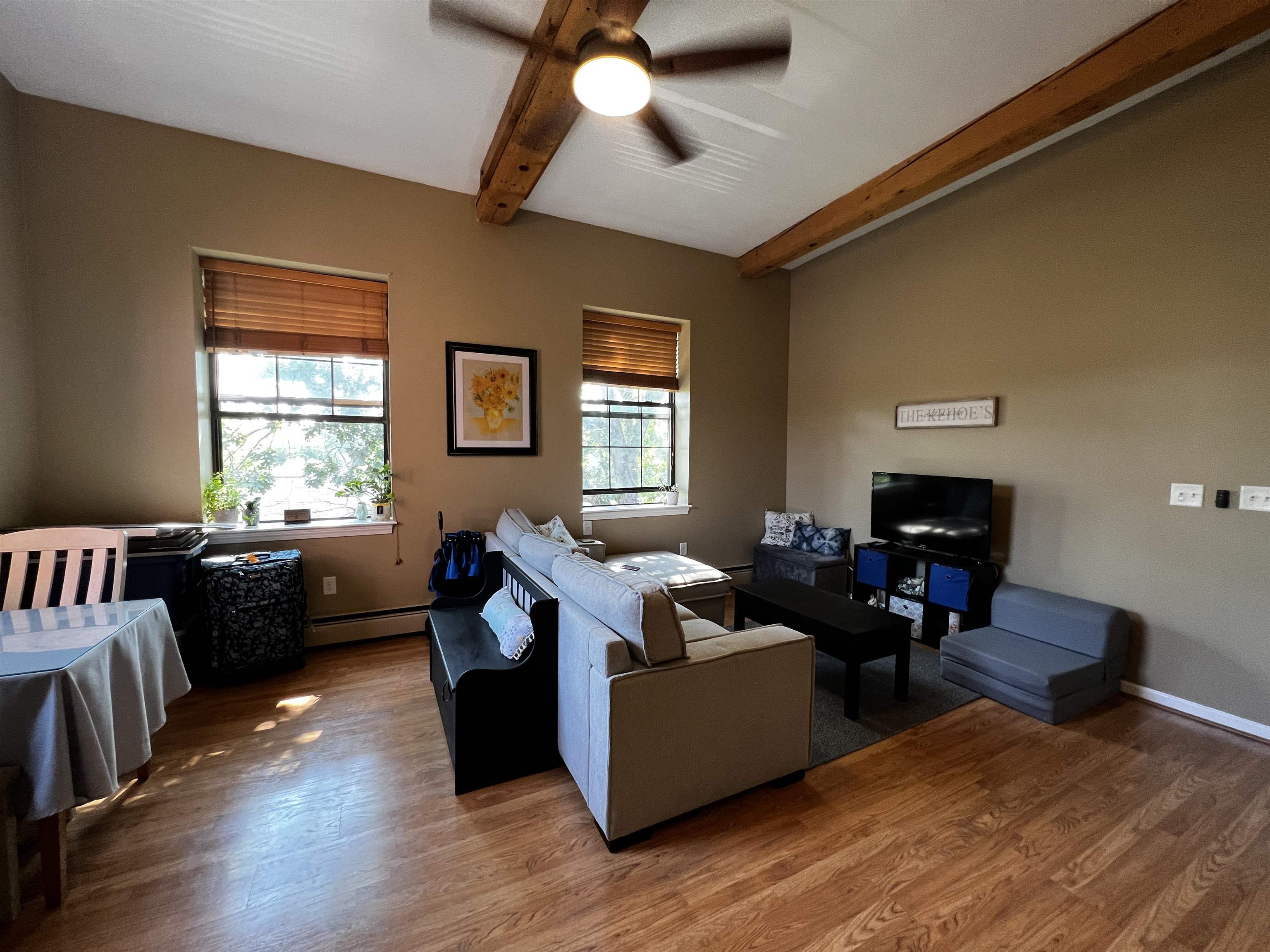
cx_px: 635
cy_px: 476
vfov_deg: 89.9
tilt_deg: -2.7
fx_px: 477
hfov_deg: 106.2
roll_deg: -0.4
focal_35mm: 13
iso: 200
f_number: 1.8
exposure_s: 1/60
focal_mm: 1.57
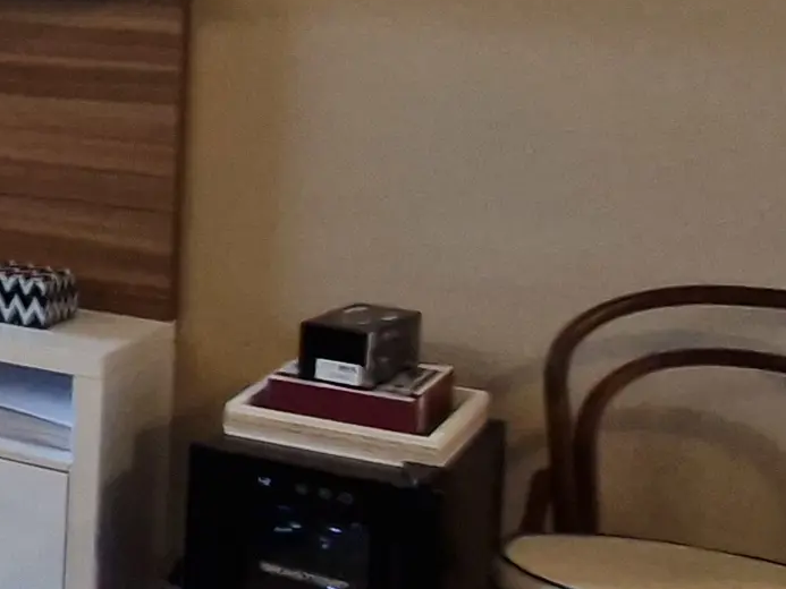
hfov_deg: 13.9
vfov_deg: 19.2
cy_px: 15
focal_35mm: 75
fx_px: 1703
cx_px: -1234
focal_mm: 1.74
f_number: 2.2
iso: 160
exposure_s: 1/60
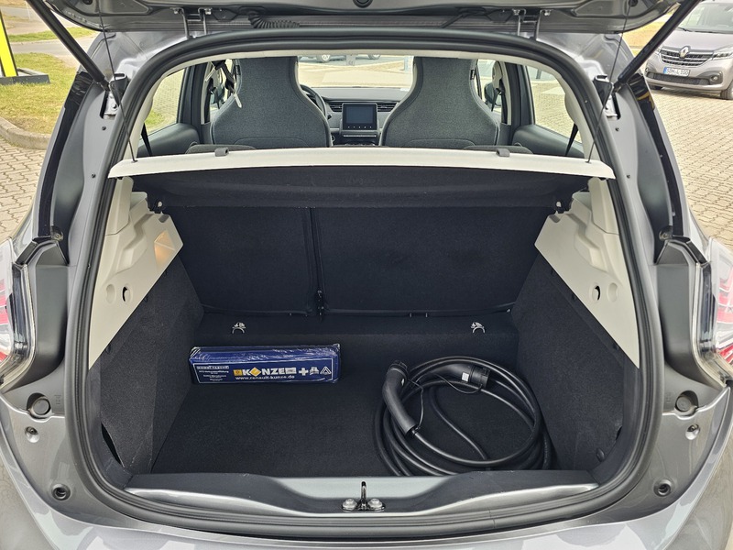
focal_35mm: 23
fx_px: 487
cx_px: 366
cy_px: 275
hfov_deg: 73.9
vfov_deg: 58.9
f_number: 1.7
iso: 32
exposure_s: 1/100
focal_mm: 6.3
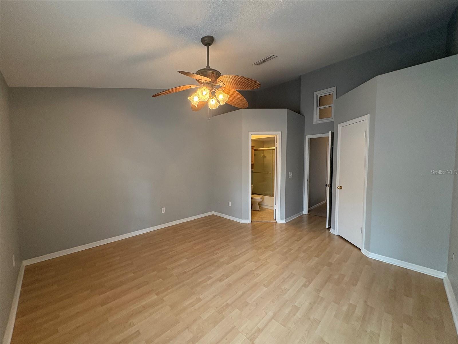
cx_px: 229
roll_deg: +0.8
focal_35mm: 14
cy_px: 172
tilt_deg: -2.7
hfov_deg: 102.1
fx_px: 185
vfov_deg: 85.7
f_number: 2.2
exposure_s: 1/60
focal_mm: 2.22
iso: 250
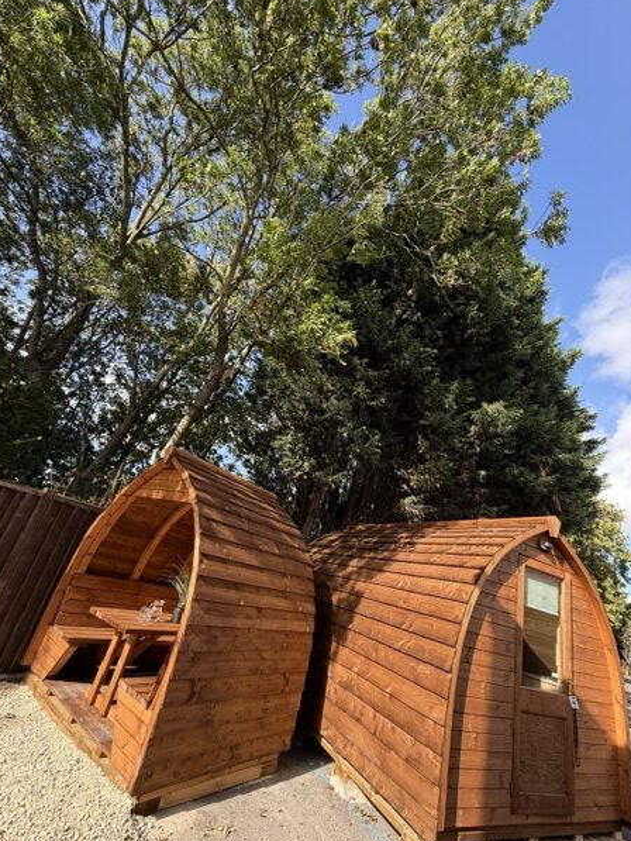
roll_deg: -15.4
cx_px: 325
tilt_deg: +21.4
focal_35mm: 15
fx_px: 364
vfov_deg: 98.1
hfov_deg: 81.7
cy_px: 441
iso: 50
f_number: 2.2
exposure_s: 1/304
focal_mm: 2.22
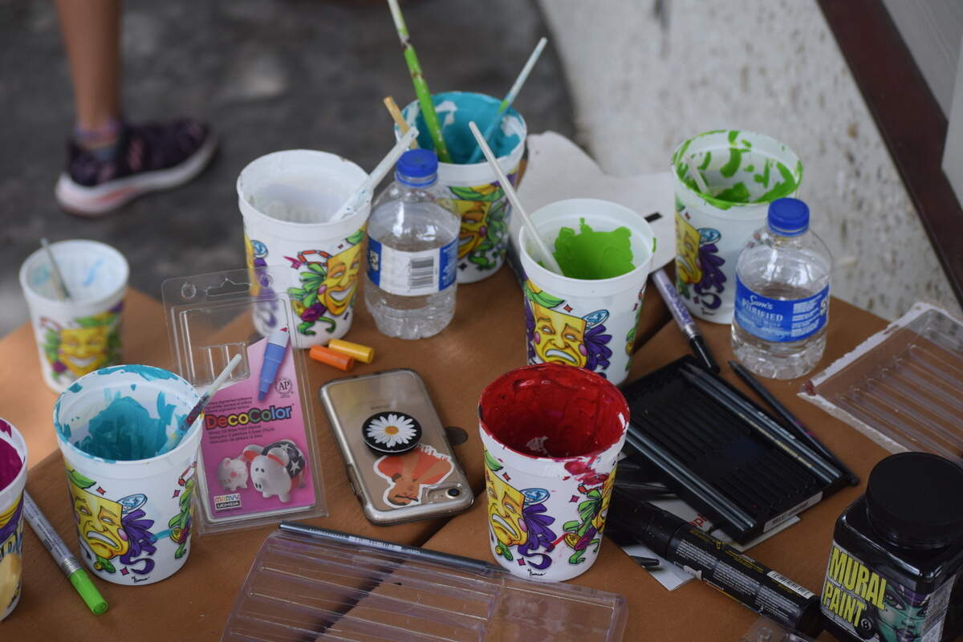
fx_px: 2207
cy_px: 321
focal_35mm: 82
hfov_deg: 24.6
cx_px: 482
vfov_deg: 16.6
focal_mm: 55
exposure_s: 1/1000
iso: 640
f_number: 4
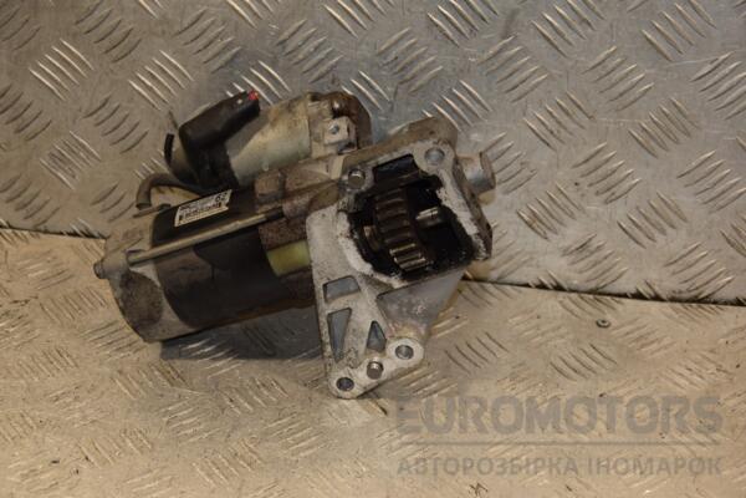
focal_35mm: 87
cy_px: 249
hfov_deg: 23.4
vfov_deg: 15.7
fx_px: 1803
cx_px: 373
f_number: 5
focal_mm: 58
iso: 800
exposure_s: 1/160
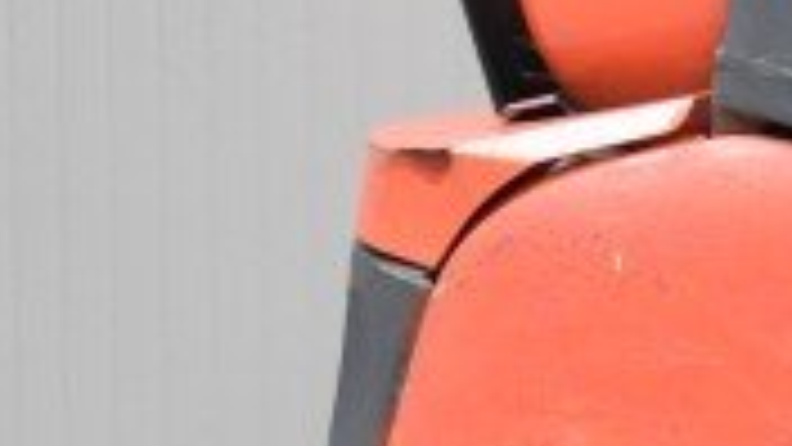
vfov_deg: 4.9
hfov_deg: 7.9
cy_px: -59
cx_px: 2133
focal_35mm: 247
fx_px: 5178
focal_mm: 23
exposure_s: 1/25
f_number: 5
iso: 1250
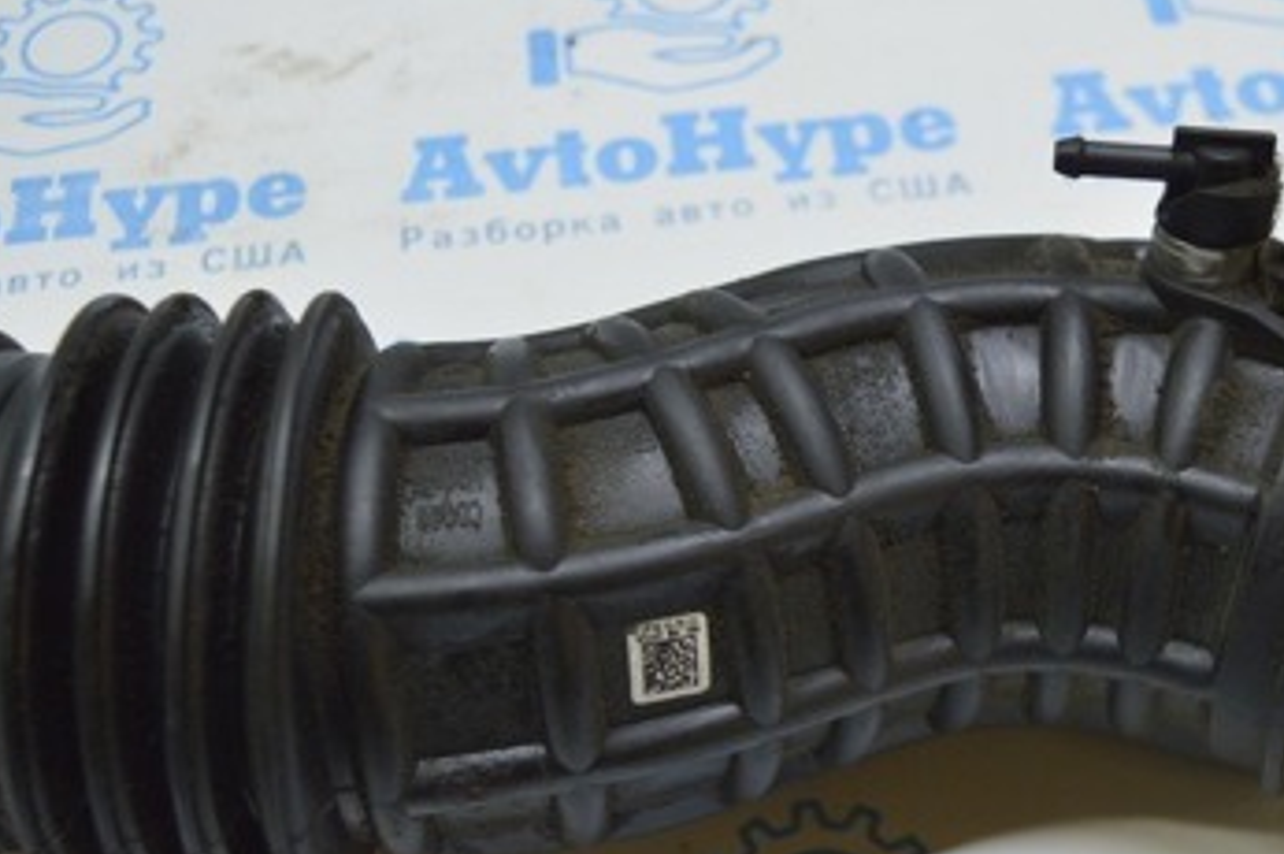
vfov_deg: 22.2
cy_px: 473
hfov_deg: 32.9
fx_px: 2174
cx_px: 724
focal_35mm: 61
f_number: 3.8
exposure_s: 1/60
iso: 400
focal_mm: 22
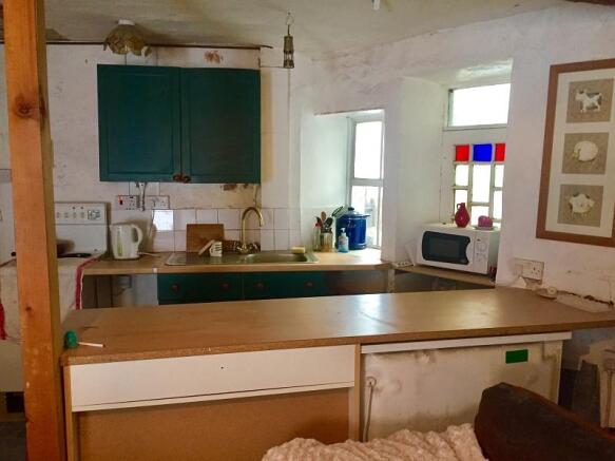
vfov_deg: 48.2
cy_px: 230
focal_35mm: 29
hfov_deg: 61.7
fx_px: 515
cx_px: 308
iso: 250
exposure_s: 1/33
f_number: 2.2
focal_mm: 4.15
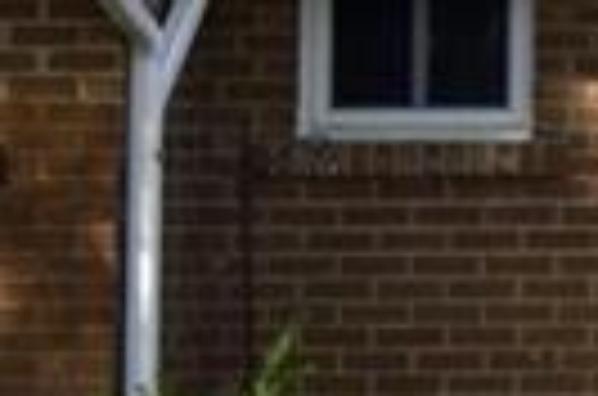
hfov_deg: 7.3
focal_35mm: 270
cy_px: -52
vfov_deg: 5.0
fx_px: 4474
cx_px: 1277
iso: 500
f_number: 13
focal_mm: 35
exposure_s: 1/640
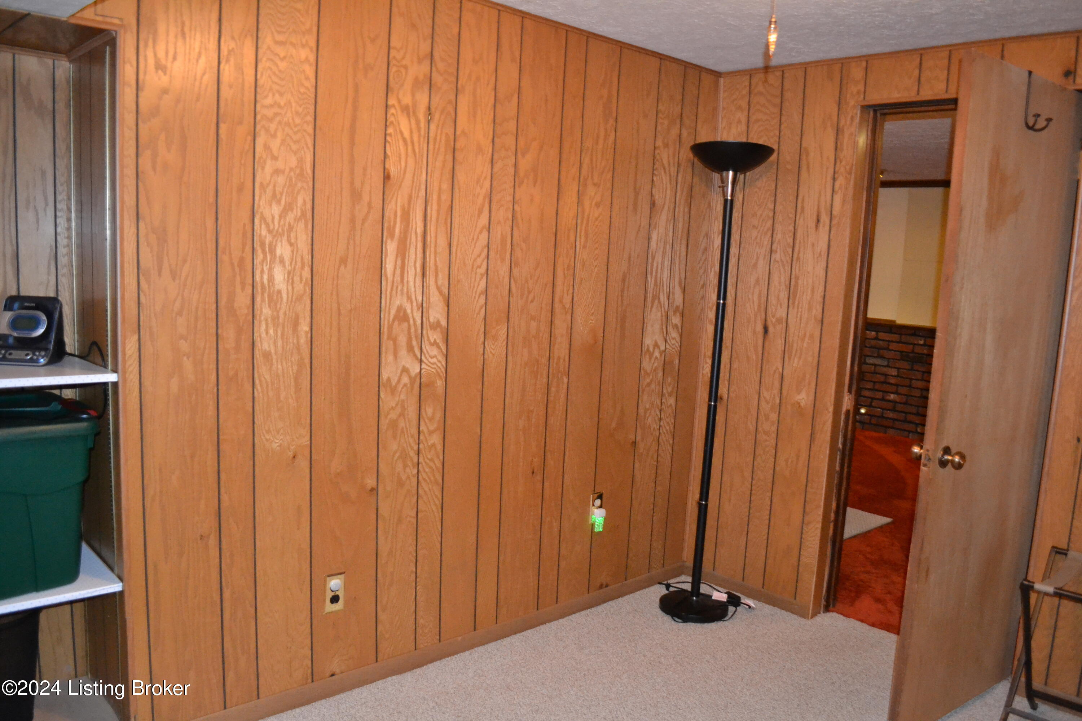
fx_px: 811
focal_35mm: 27
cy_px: 360
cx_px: 541
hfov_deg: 67.4
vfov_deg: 47.9
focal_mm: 18
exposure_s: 1/60
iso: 3200
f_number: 3.5
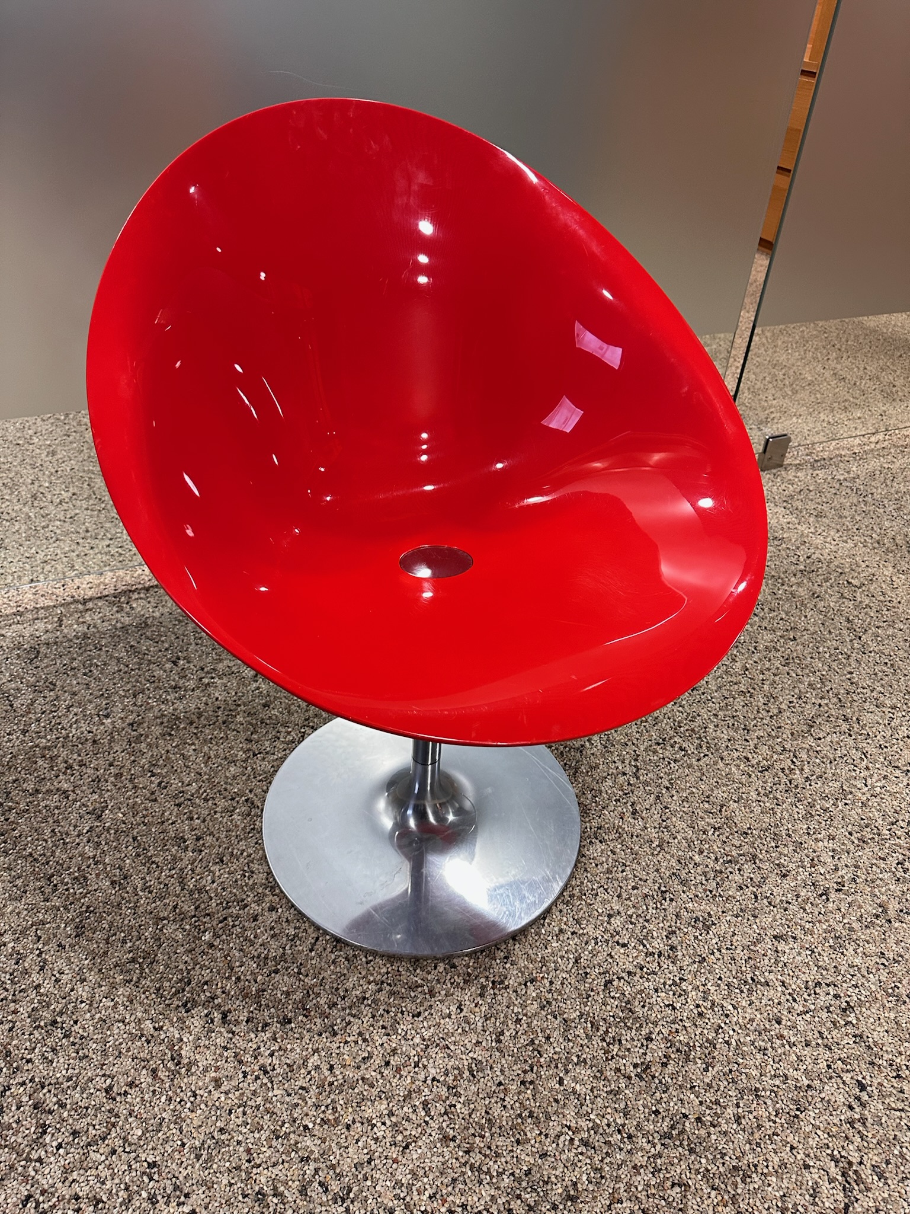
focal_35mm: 24
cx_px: 455
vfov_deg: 71.6
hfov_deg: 56.8
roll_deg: -4.6
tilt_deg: -36.9
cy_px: 607
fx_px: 841
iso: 400
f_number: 1.78
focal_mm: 6.86
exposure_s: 1/50
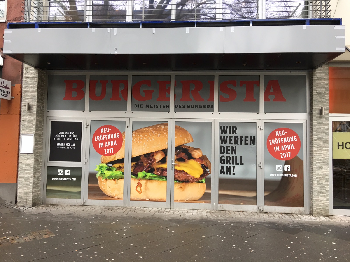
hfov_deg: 61.7
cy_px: 131
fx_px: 293
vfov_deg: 48.2
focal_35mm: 29
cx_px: 175
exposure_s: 1/17
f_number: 2.2
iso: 32
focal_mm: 4.15
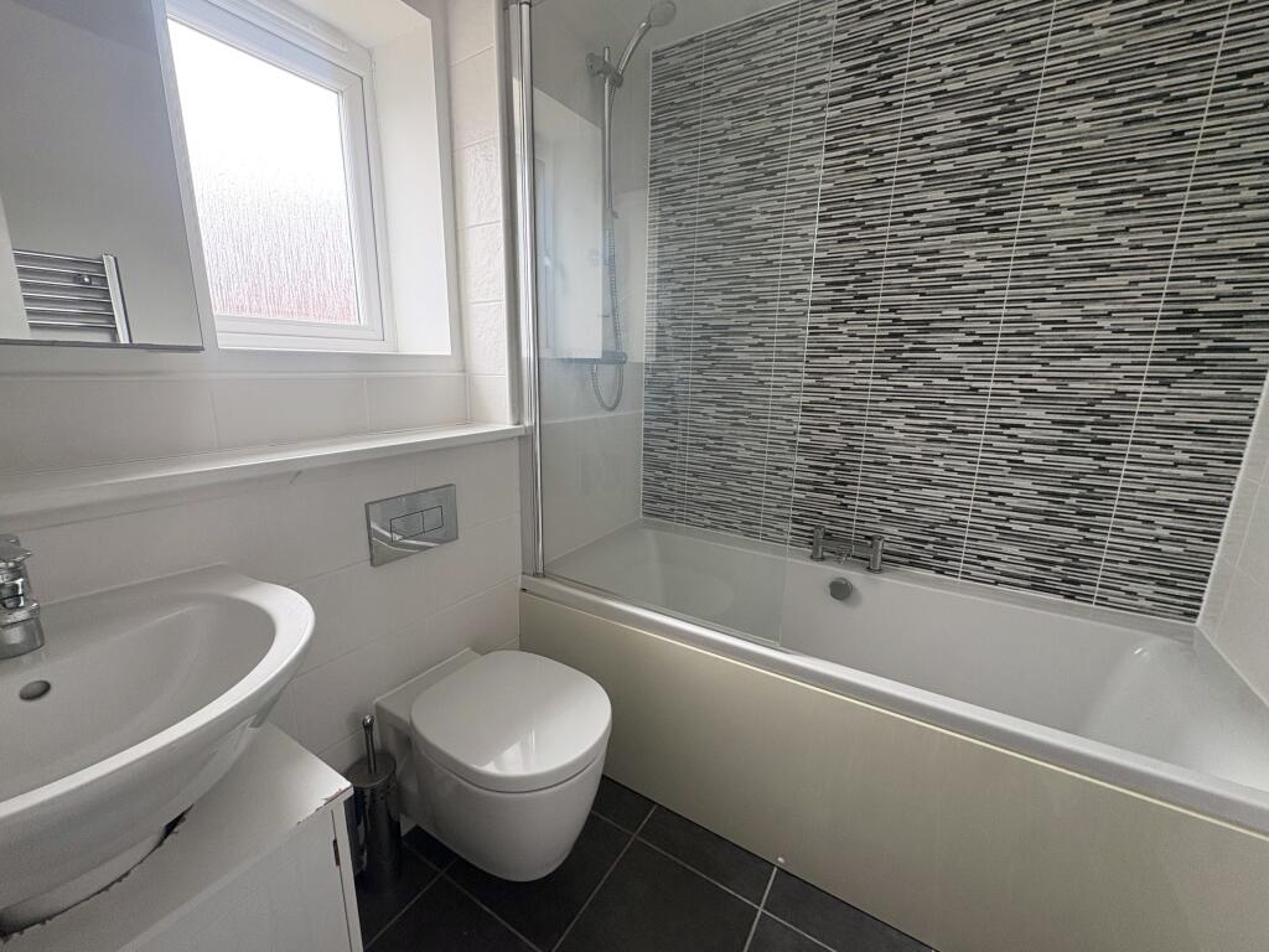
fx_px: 513
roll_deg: -1.1
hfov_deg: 102.1
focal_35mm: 14
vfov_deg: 85.7
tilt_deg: -12.3
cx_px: 634
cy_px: 476
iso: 250
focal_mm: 2.22
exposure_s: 1/71
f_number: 2.2
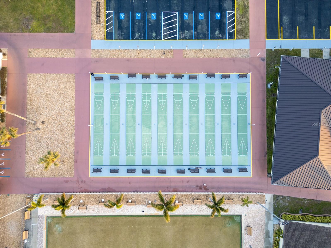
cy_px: 124
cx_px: 166
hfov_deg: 71.6
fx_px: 229
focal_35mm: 24
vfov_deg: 56.8
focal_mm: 6.72
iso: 100
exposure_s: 1/80
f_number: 1.7
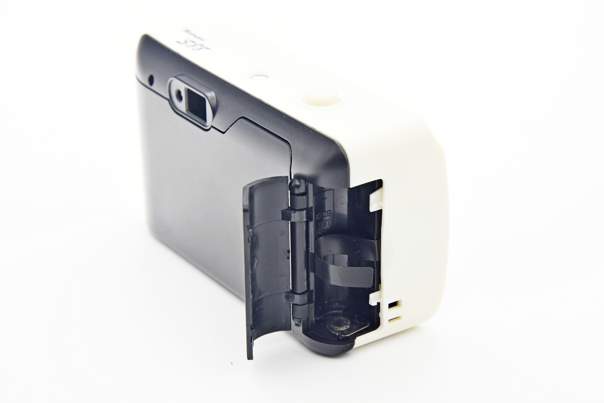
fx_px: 2013
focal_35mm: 120
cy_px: 202
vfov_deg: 11.4
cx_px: 302
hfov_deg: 17.1
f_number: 8
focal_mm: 80
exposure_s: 1/125
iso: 1250
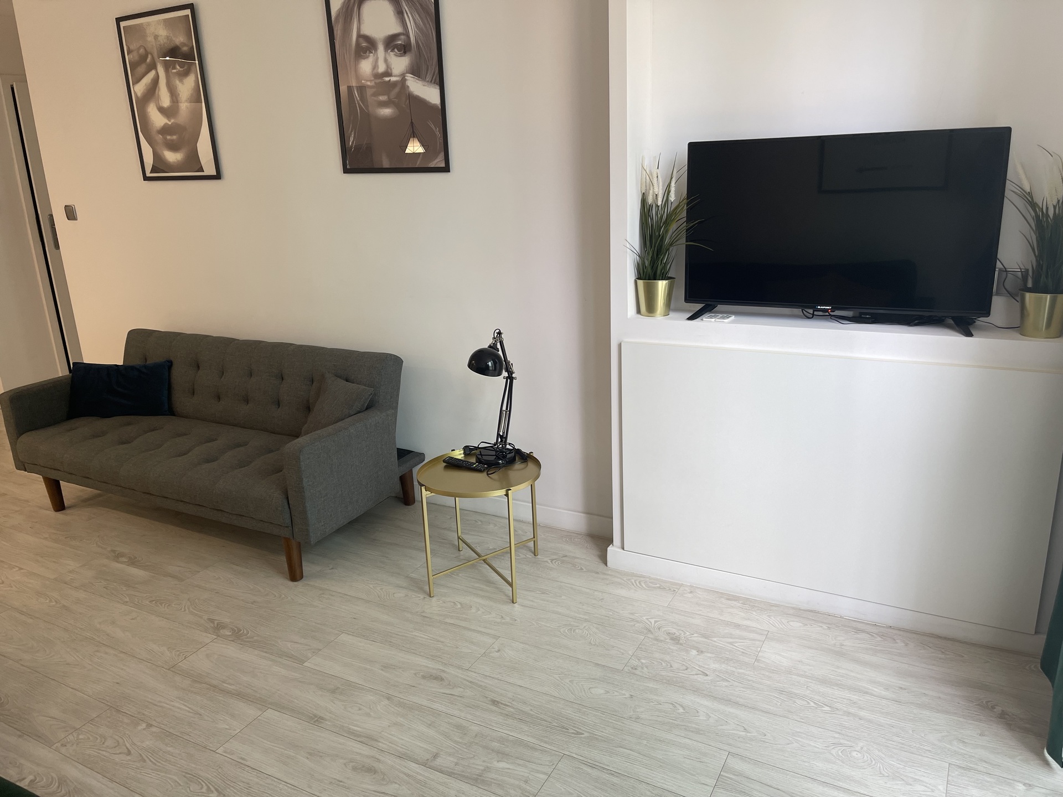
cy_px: 398
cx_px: 532
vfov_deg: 54.9
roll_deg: +2.7
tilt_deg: -16.6
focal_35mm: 25
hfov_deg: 69.4
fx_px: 768
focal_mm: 5.1
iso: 80
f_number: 1.6
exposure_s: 1/100
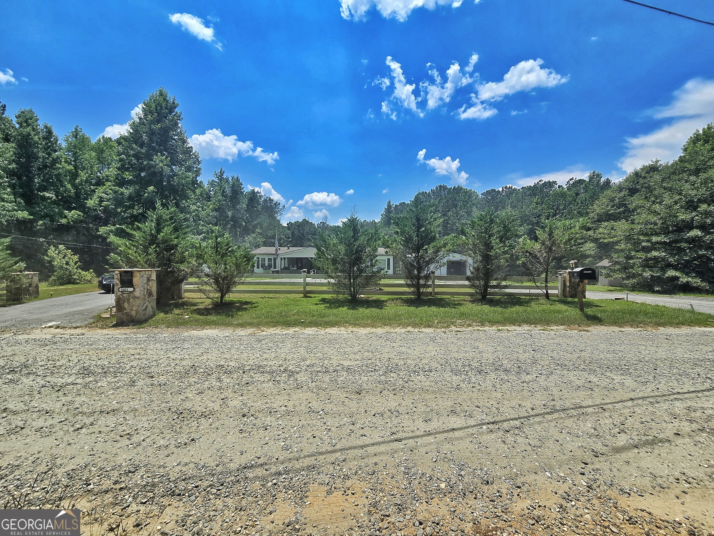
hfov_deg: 106.2
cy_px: 268
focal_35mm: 13
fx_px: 268
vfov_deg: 89.9
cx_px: 357
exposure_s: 1/2828
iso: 50
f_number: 2.2
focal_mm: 2.2
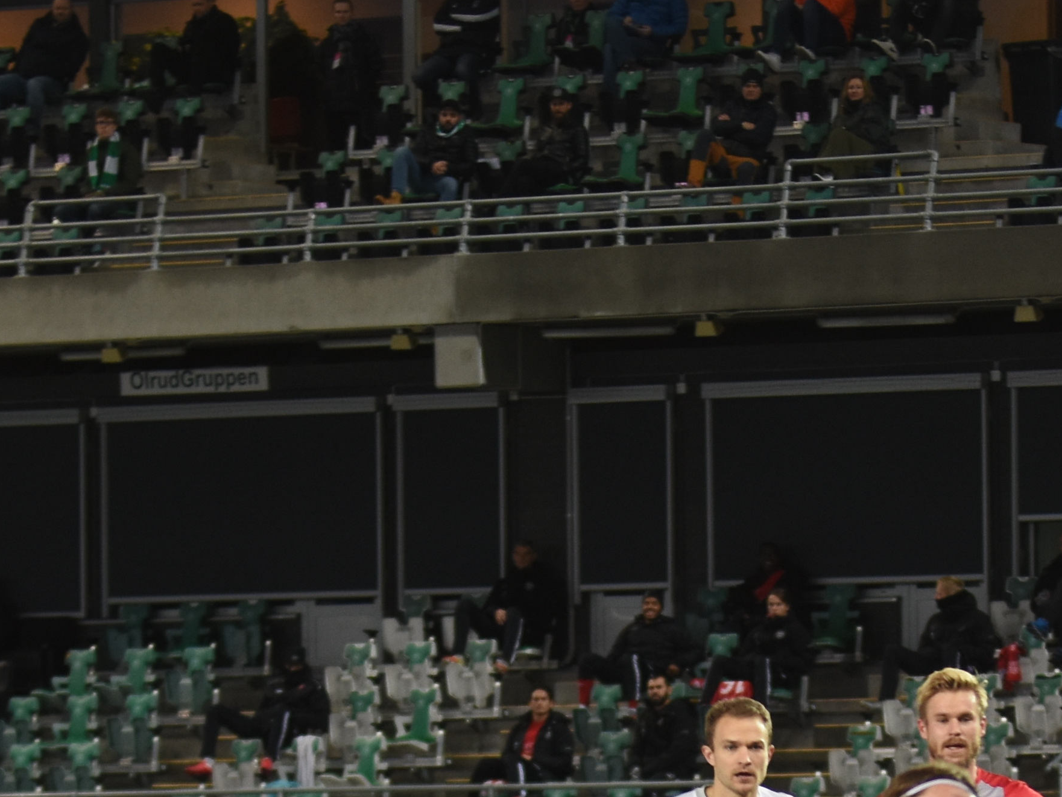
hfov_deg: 5.8
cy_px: 848
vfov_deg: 4.3
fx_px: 10554
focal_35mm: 344
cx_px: 803
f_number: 2.8
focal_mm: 70
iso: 400
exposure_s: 1/320
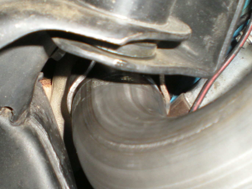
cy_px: 119
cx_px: 73
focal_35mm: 71
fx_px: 517
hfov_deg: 27.1
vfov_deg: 20.7
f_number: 3.1
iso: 137
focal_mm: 6.3
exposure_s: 1/60
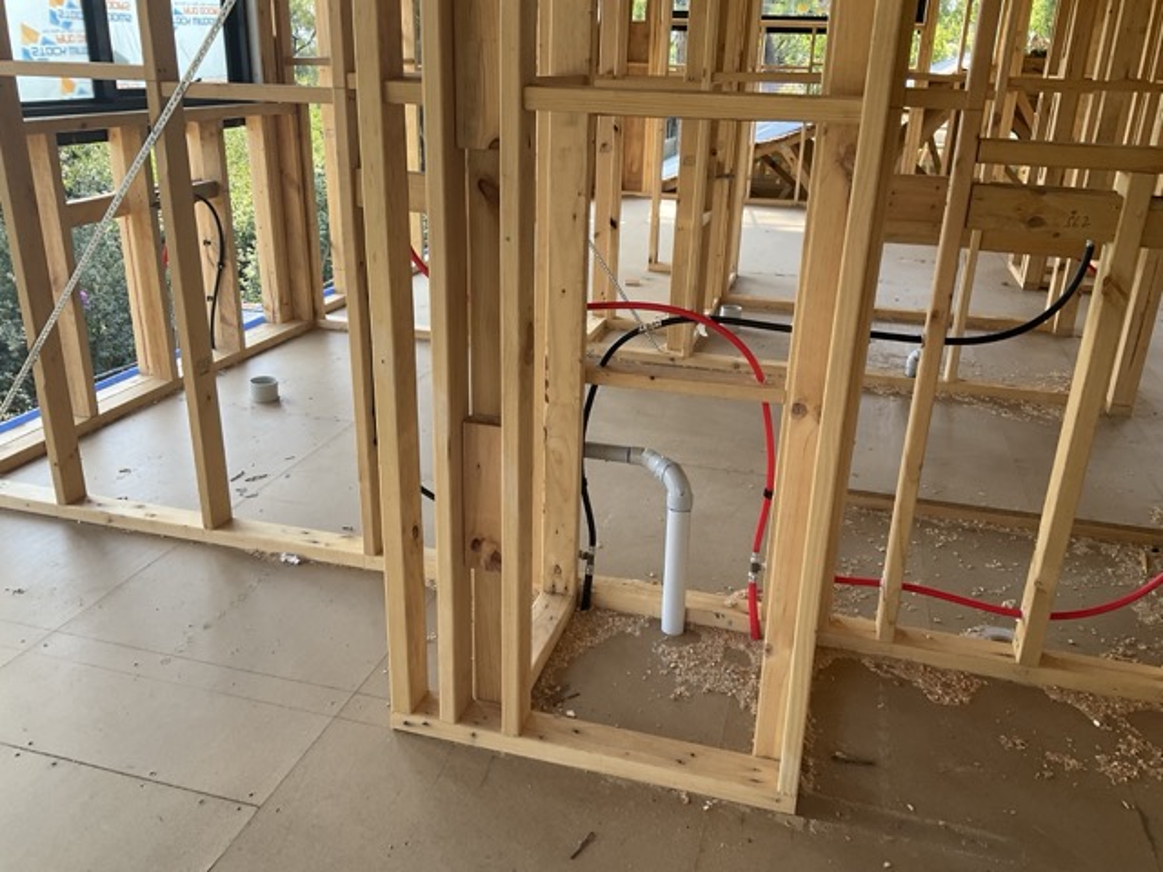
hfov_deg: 61.7
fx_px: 974
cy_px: 436
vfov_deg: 48.2
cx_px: 582
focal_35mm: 29
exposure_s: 1/122
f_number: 1.8
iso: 20
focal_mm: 3
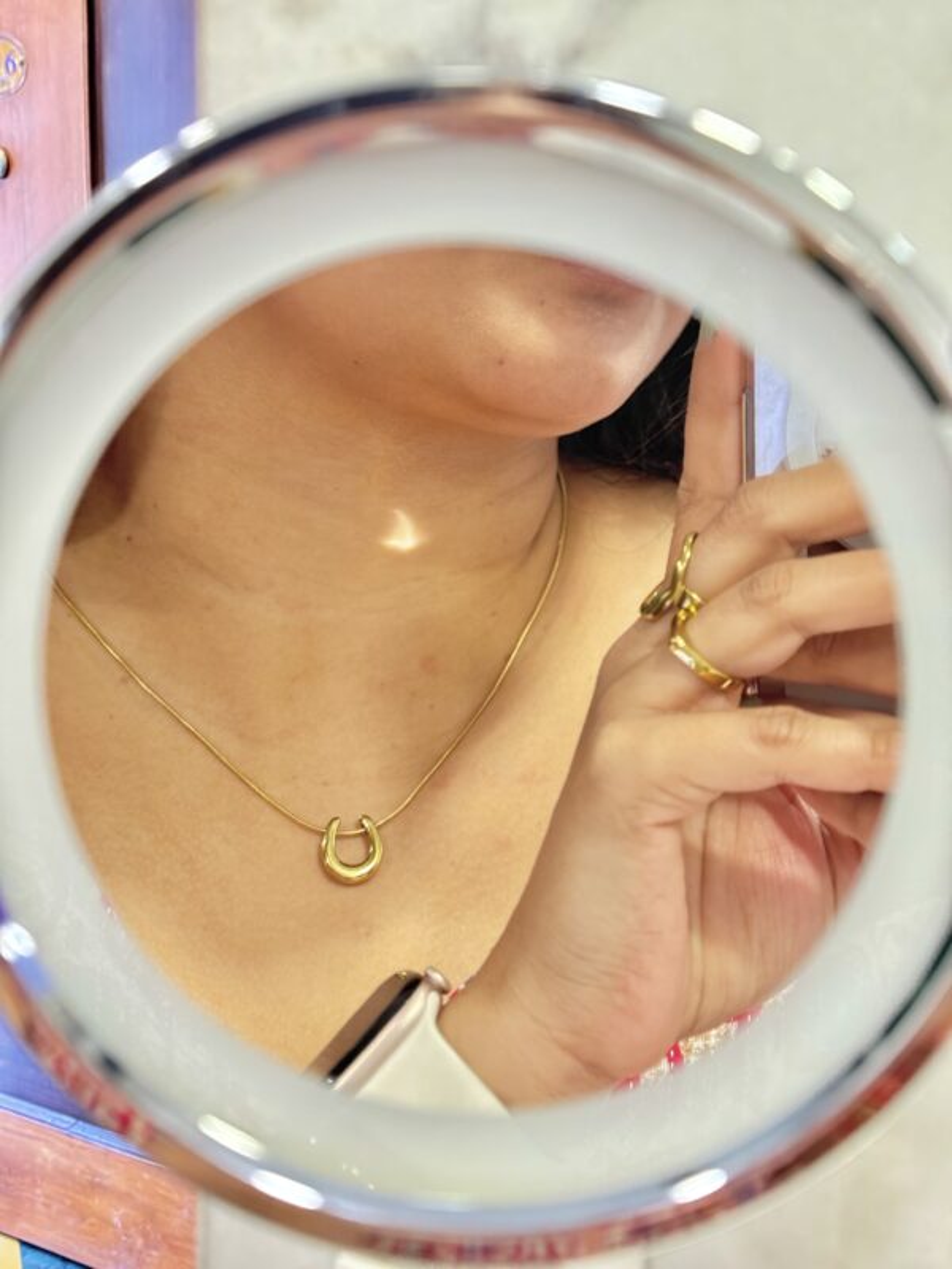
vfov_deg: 39.7
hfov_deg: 30.3
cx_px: 476
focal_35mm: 48
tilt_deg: -11.5
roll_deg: -2.6
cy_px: 634
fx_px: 1760
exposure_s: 1/25
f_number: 1.78
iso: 500
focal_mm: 6.76
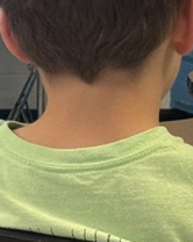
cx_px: -457
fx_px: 1931
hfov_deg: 5.3
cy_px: -34
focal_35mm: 270
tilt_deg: -5.7
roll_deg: -0.7
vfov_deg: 7.1
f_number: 1.78
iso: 125
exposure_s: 1/60
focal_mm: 6.76
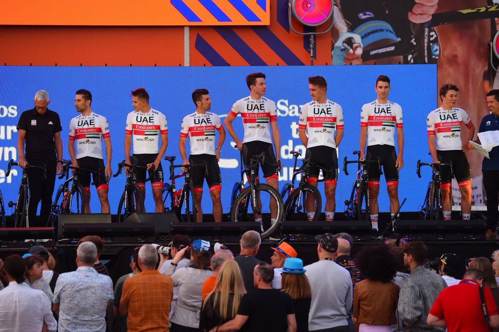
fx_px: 3463
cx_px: 250
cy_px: 166
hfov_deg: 8.2
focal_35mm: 250
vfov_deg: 5.5
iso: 2500
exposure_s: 1/800
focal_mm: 250
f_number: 5.6
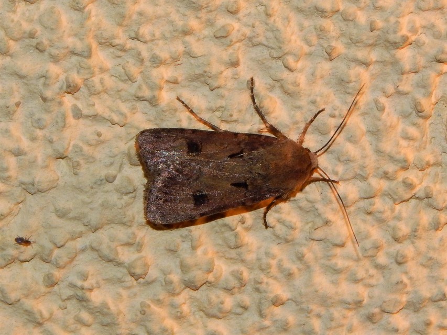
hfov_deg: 7.9
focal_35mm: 250
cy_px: 168
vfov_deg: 5.9
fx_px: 3229
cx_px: 224
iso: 200
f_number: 5.6
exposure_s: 1/30
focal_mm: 44.9
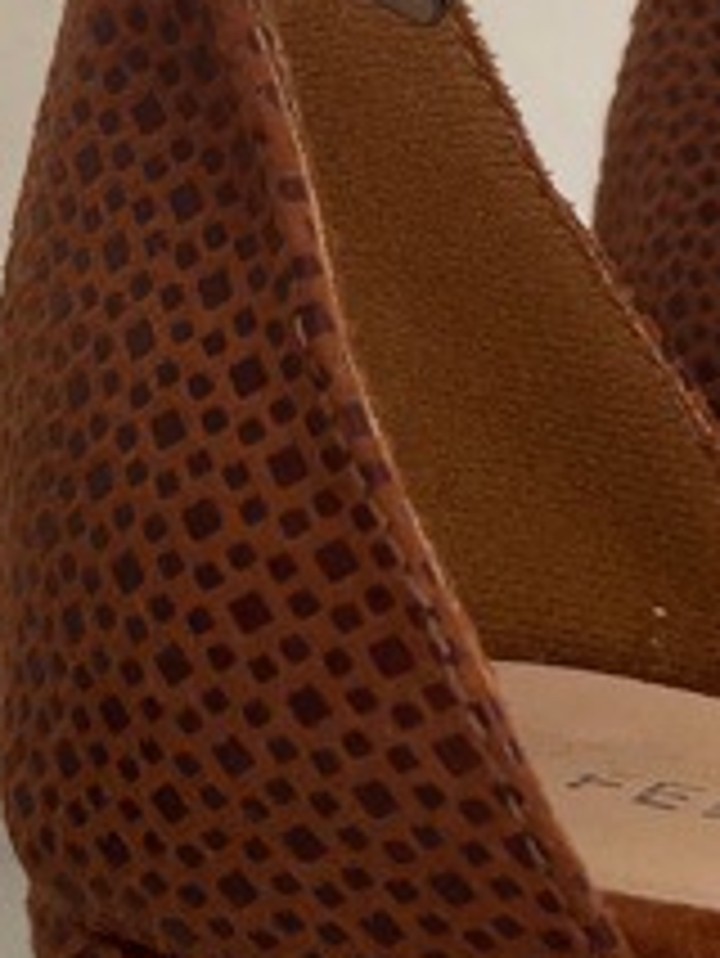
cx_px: 1616
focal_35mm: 122
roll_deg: +0.7
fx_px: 3380
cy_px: 459
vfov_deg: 16.1
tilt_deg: -10.4
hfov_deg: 10.7
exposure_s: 1/91
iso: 125
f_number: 1.6
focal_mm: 5.1
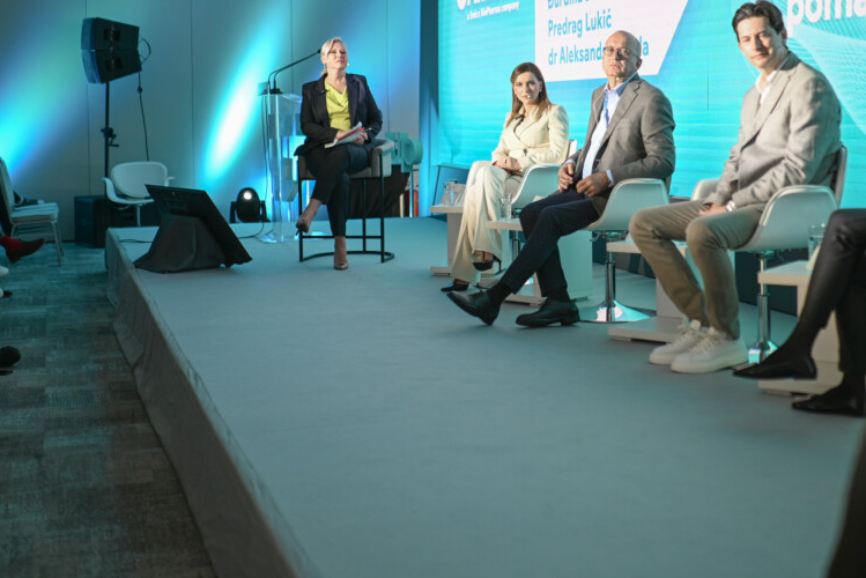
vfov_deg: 24.0
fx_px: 1348
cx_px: 531
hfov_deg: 35.5
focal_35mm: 56
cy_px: 156
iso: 400
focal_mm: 35
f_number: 1.4
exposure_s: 1/250
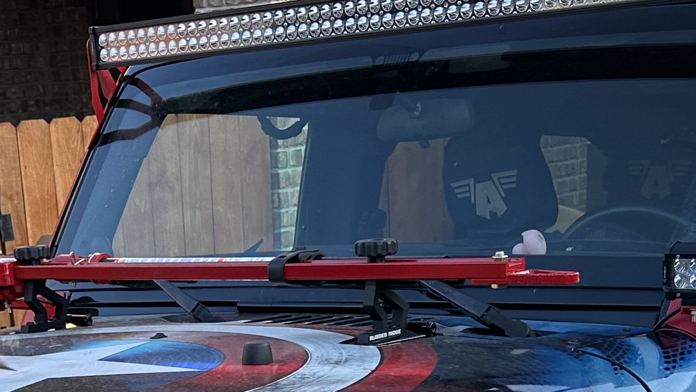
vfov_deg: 12.3
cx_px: 214
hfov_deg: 23.5
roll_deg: +3.8
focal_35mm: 90
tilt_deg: -20.9
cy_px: 705
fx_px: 1661
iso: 80
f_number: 1.78
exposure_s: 1/323
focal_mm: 6.86
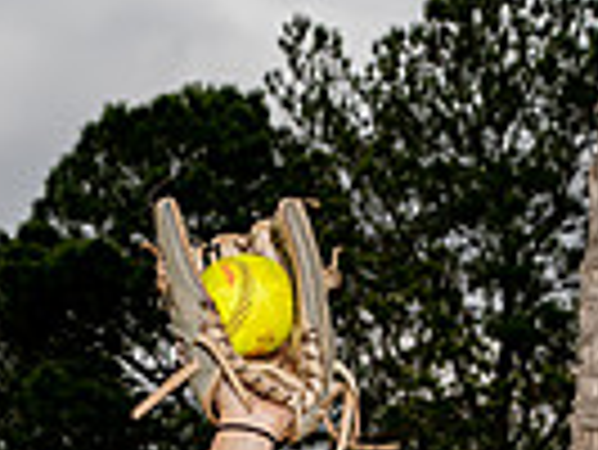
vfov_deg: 11.3
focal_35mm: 114
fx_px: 1971
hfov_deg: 17.1
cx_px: 112
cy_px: 999
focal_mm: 35
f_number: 7.1
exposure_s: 1/250
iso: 100
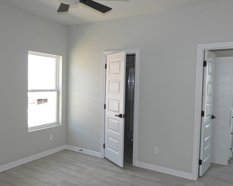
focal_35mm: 30
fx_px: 207
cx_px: 98
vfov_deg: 48.5
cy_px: 95
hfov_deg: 58.5
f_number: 2.8
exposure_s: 1/160
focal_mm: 4.3
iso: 100
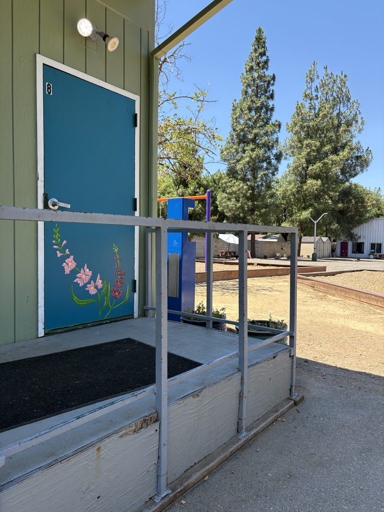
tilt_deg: -1.5
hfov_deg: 53.1
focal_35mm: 26
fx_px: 385
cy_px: 256
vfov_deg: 67.3
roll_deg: -1.9
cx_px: 192
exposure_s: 1/1263
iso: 50
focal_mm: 5.96
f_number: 1.6
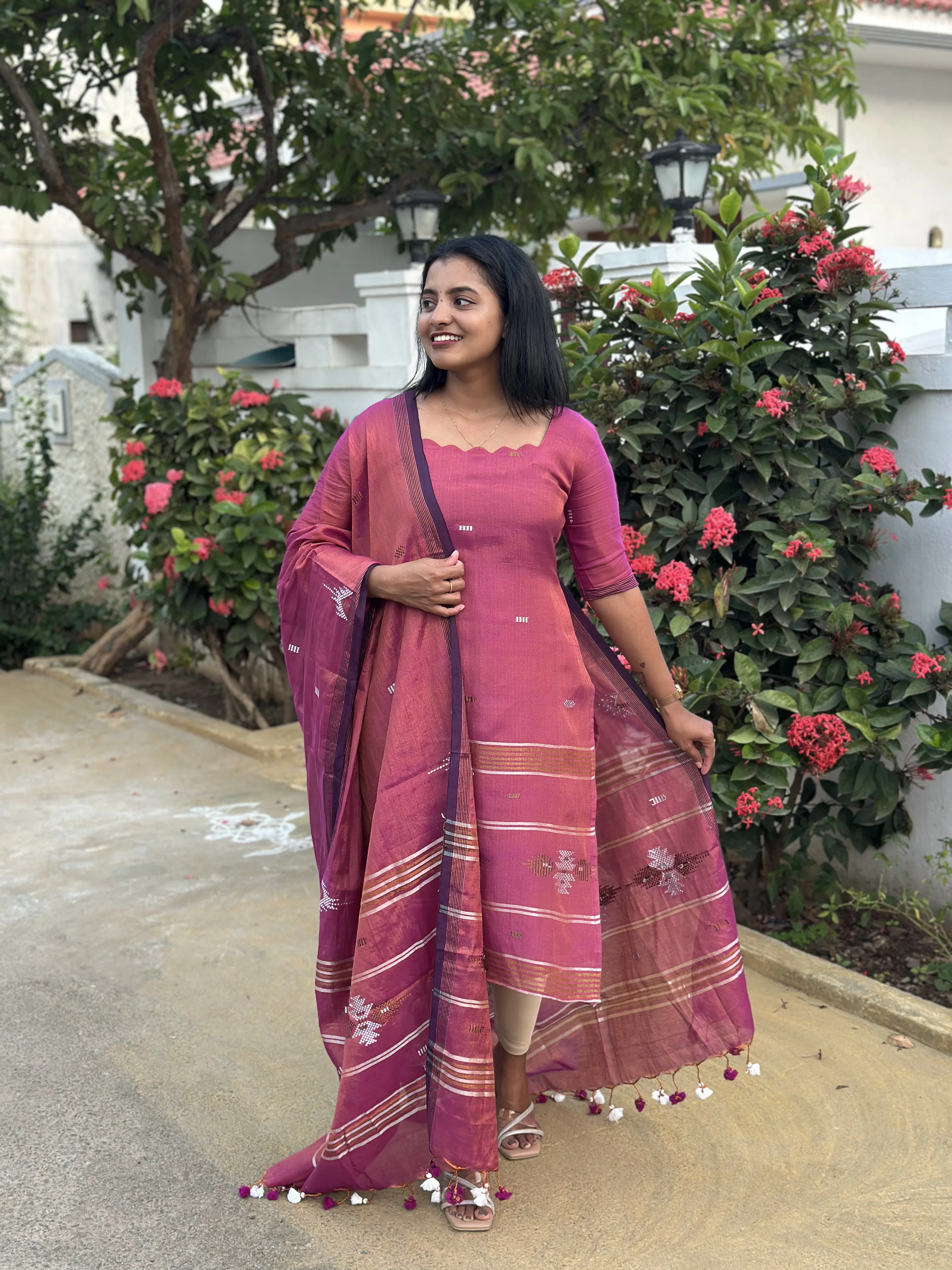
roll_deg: +0.1
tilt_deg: -7.9
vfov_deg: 39.7
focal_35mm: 48
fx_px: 1760
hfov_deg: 30.3
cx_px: 476
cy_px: 635
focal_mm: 6.86
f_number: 1.78
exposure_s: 1/100
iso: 125
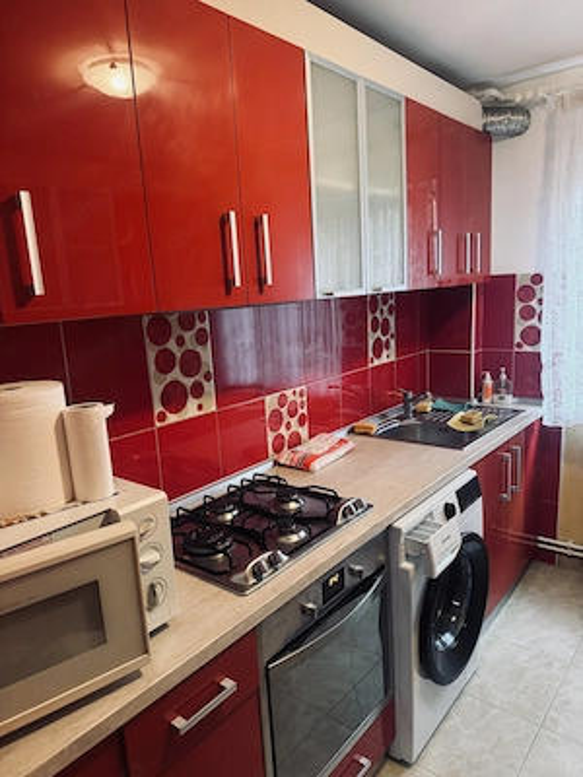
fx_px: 539
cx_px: 292
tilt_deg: -9.9
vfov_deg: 71.6
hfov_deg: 56.8
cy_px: 388
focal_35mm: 24
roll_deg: +3.1
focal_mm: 6.76
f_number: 1.78
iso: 320
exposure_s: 1/50
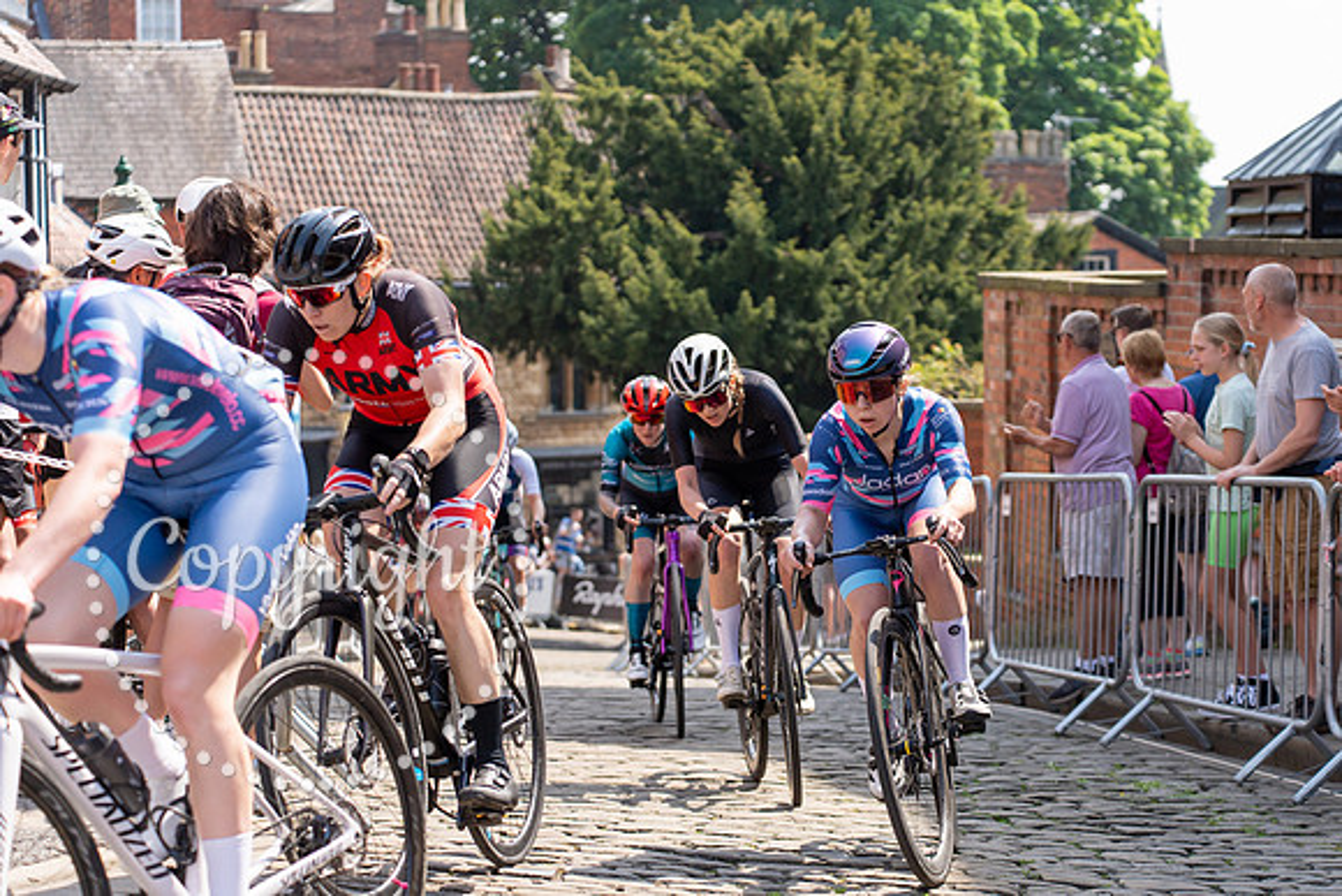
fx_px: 3405
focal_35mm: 91
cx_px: 851
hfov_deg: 22.2
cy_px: 514
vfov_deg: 15.0
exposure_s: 1/2500
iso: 160
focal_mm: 72
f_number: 3.5
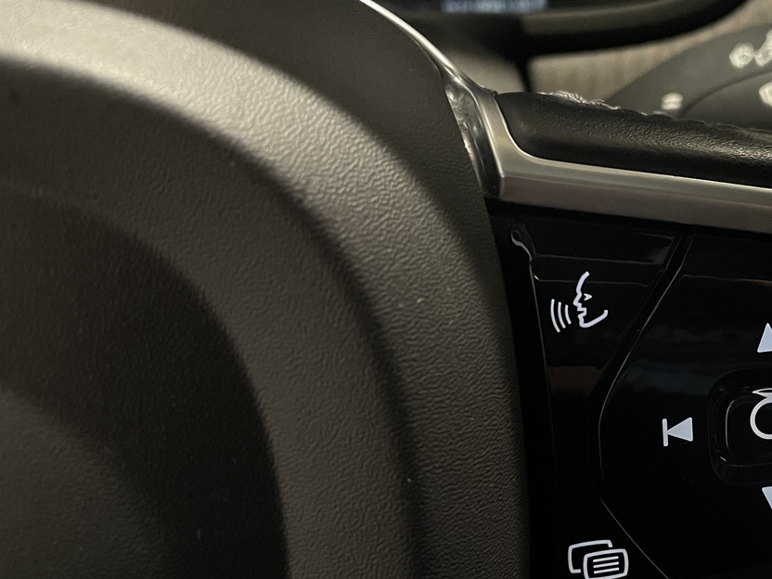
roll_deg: -2.5
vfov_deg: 32.1
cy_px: 328
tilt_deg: -37.9
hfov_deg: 39.7
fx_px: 1004
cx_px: 660
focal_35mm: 45
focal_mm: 4.2
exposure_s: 1/39
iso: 500
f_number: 1.6
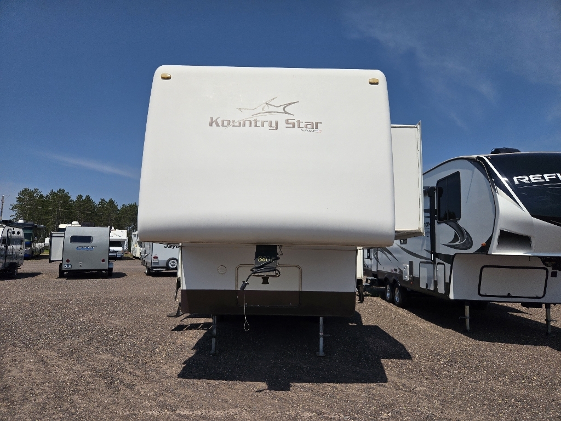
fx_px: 373
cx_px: 280
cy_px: 210
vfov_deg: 58.9
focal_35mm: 23
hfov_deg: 73.9
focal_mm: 5.4
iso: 25
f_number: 1.8
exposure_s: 1/5000
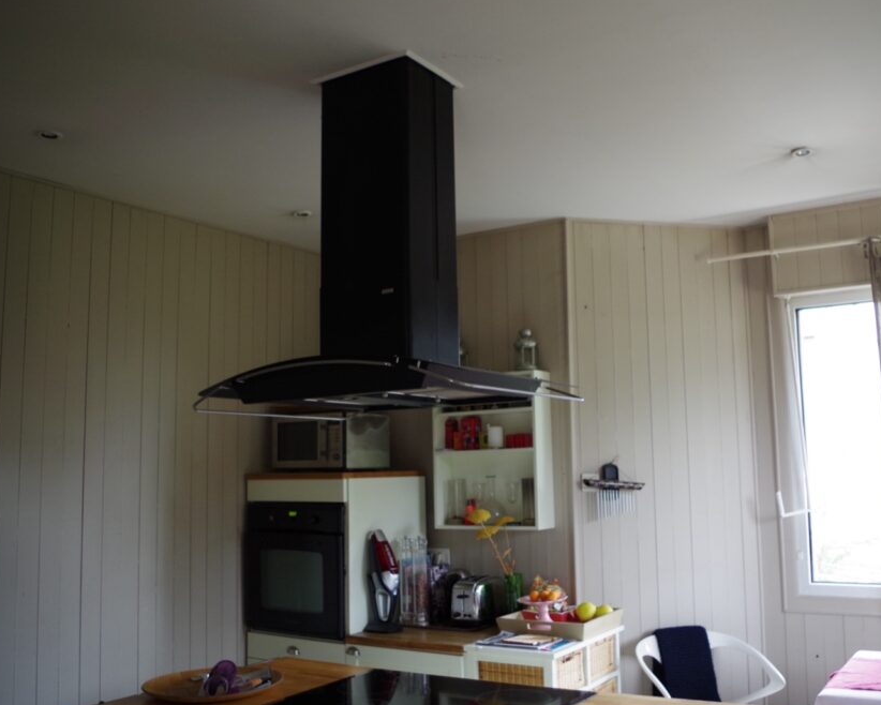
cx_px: 517
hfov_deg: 51.3
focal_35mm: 35
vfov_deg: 42.2
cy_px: 358
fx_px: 913
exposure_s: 1/50
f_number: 4
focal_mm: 20
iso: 400
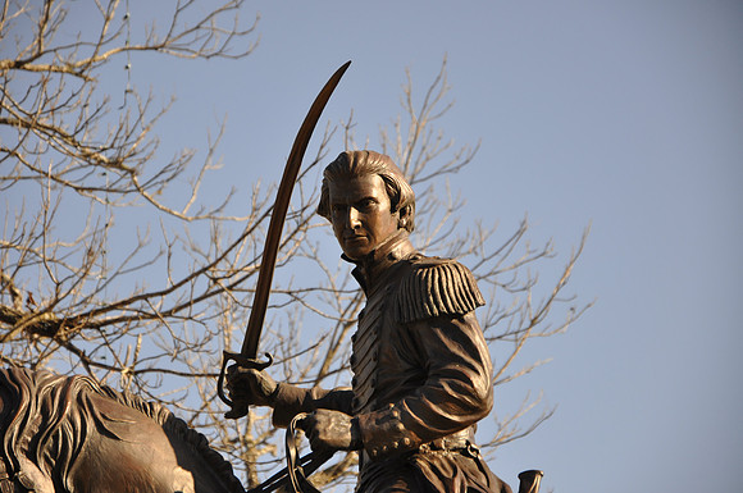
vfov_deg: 8.7
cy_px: 246
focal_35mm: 158
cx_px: 372
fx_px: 3246
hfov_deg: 13.1
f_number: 5.6
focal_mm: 105
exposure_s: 1/125
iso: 200
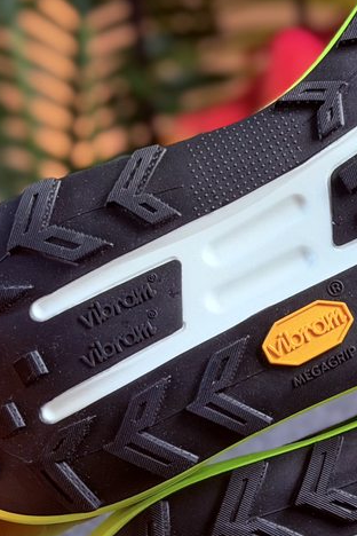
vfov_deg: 16.0
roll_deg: +5.0
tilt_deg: -14.8
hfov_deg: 10.6
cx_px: 412
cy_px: 300
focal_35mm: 128
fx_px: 1904
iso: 160
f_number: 1.78
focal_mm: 6.76
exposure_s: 1/50
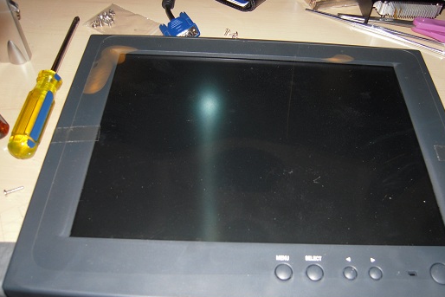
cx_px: 242
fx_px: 420
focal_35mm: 34
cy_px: 180
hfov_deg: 55.7
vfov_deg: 38.7
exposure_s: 1/25
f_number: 2.7
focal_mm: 5
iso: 100
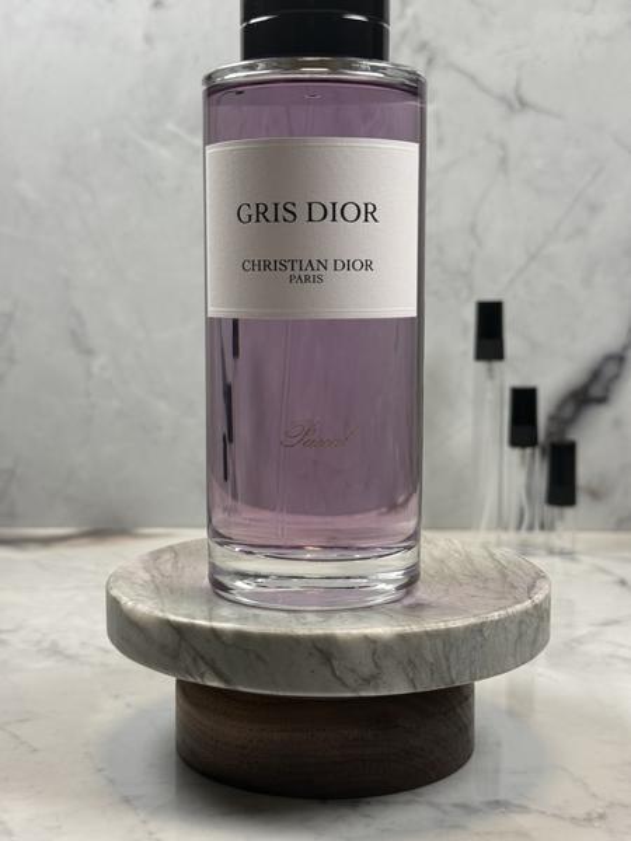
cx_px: 316
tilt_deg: -5.4
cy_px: 420
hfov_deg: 30.3
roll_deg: -0.7
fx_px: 1167
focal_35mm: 48
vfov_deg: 39.7
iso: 50
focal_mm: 6.76
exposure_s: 1/120
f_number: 1.78
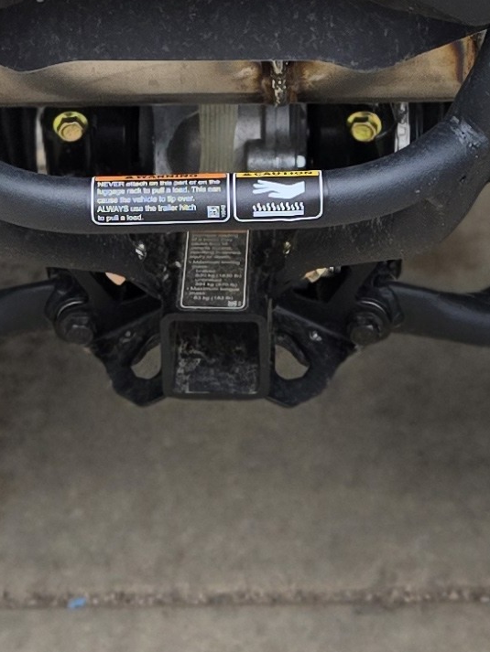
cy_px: -110
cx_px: 244
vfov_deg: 14.8
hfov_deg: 11.5
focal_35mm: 129
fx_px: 2434
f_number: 1.8
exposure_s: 1/719
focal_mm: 5.4
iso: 40
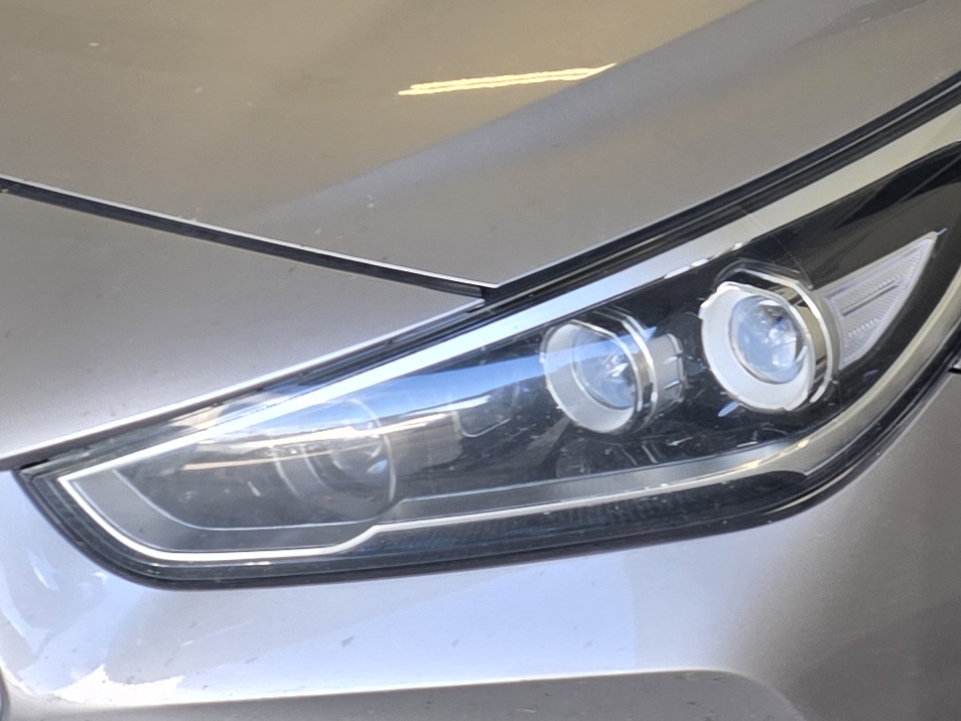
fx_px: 2637
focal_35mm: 95
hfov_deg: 20.3
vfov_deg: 15.5
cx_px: 811
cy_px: 182
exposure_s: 1/100
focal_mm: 6.3
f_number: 1.7
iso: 40
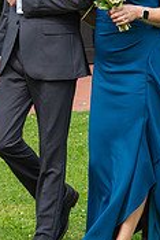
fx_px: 1430
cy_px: 30
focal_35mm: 215
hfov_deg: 6.4
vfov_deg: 9.5
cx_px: 110
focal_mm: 48
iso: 125
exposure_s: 1/400
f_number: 4
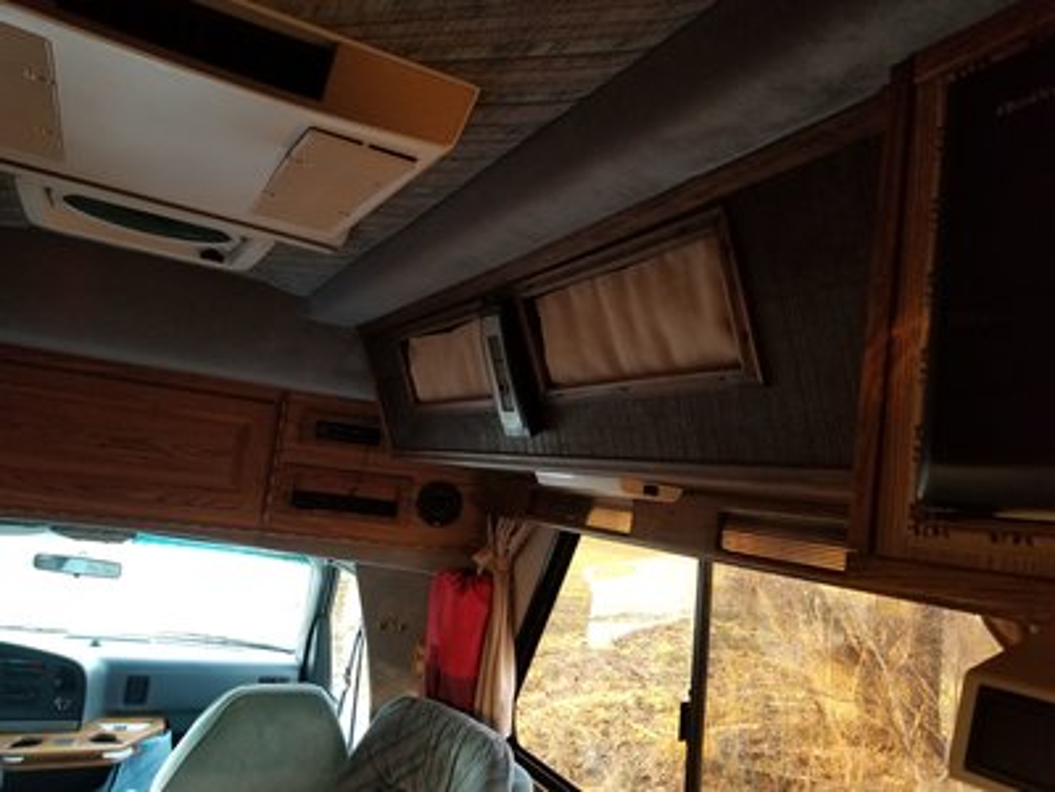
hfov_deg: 67.3
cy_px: 396
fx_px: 792
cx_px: 528
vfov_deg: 53.1
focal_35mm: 26
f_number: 1.7
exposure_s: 1/27
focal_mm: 4.3
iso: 200
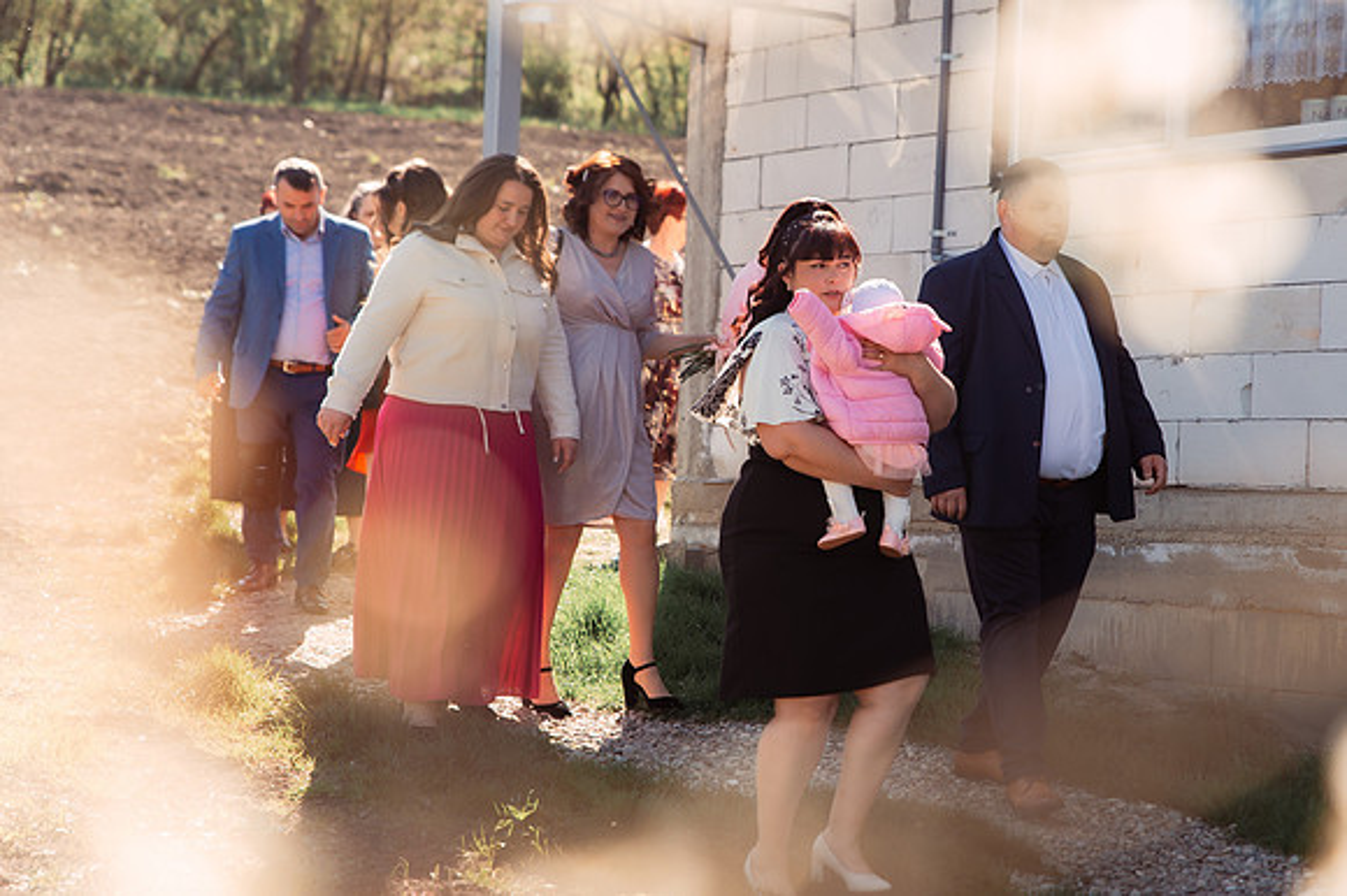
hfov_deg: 22.8
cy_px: 325
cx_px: 859
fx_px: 3337
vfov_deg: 15.3
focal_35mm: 89
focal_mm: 70
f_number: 3.5
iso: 200
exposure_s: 1/500
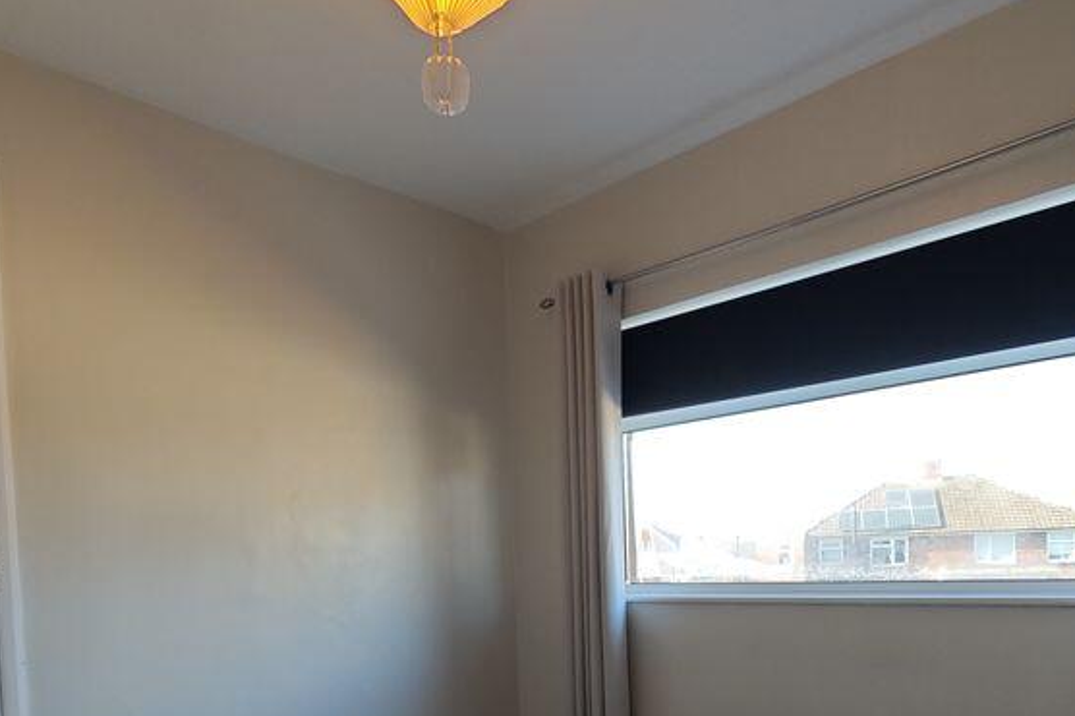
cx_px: 514
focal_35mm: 23
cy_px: 613
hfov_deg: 76.1
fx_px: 686
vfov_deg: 50.3
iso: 50
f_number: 1.8
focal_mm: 2.03
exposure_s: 1/211
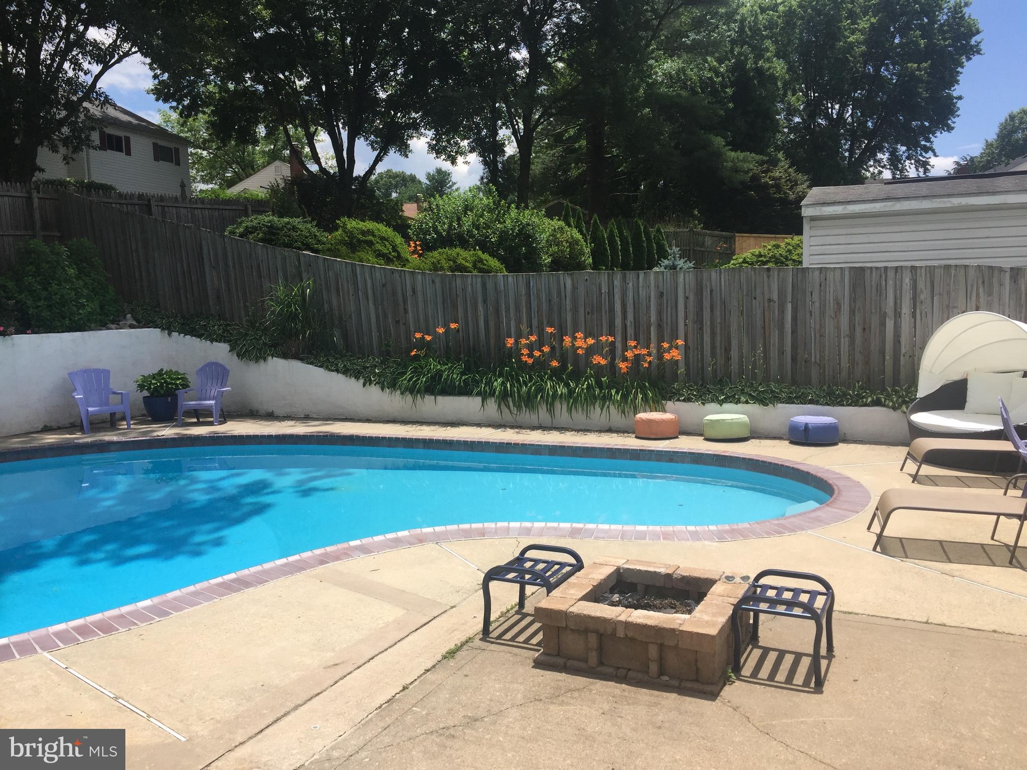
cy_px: 385
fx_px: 860
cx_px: 514
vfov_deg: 48.2
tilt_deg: -7.1
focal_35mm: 29
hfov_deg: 61.7
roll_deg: +1.2
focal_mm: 4.15
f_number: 2.2
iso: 32
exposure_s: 1/2326
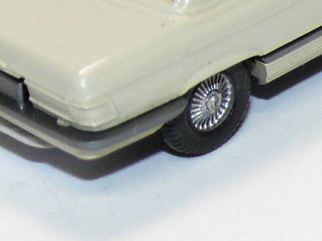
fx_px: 4084
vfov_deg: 3.4
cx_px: 251
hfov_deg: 4.5
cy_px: -75
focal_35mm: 439
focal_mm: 16.1
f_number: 4
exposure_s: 1/30
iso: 100
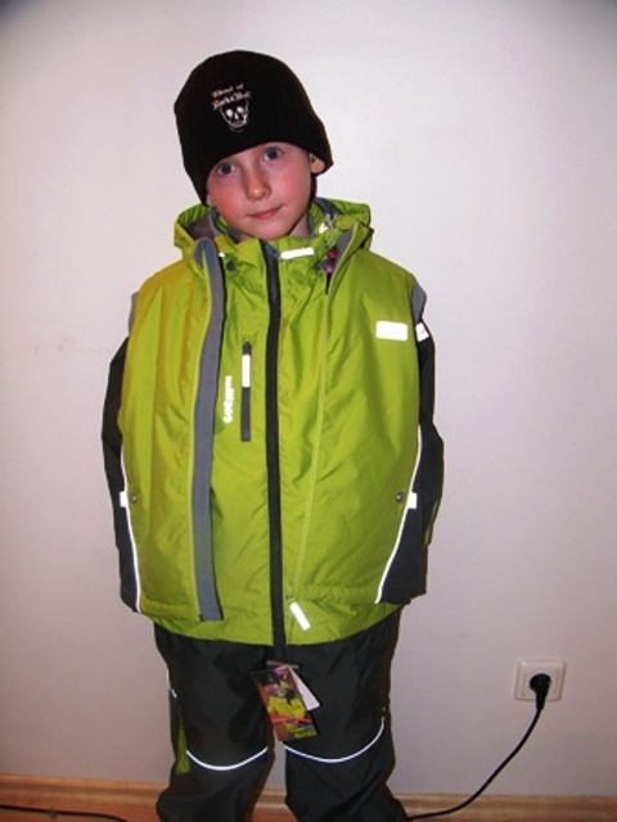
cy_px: 411
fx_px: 856
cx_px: 308
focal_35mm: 36
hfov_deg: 39.7
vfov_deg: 51.4
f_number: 2.8
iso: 100
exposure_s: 1/80
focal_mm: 6
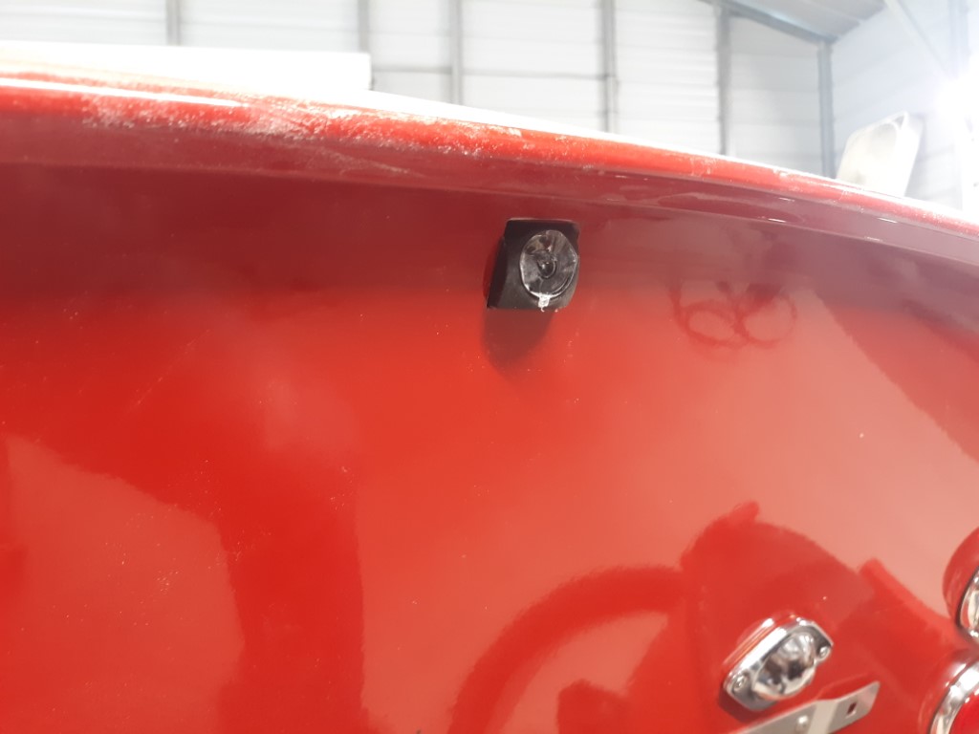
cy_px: 367
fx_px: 792
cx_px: 490
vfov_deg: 49.7
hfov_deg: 63.4
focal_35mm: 28
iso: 250
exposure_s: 1/24
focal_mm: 3.7
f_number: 1.7
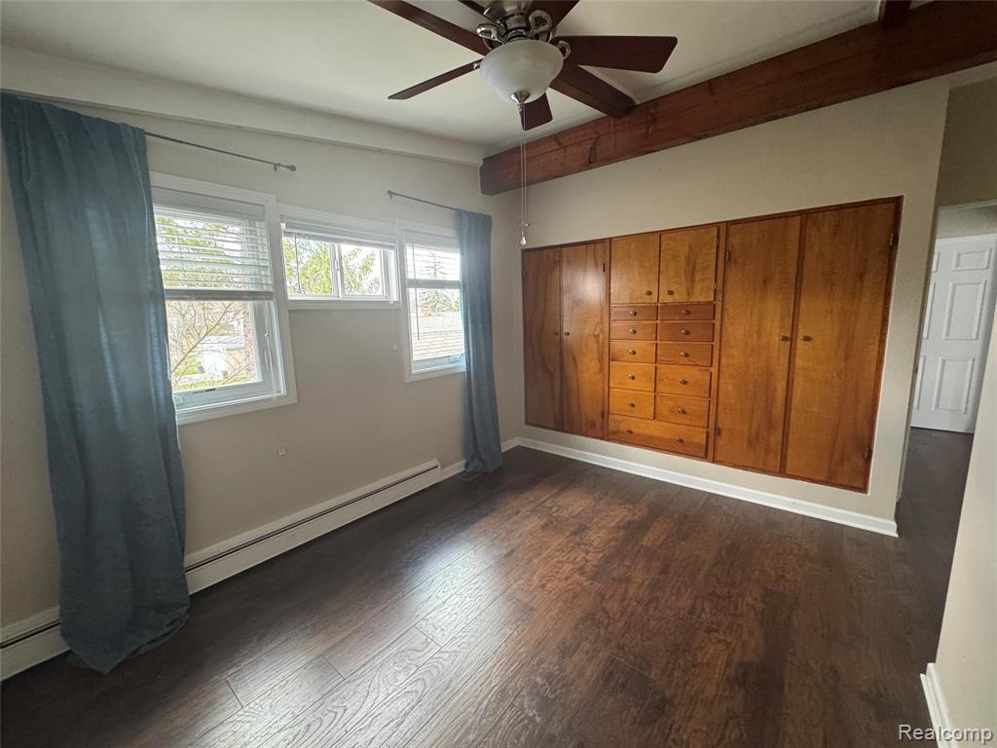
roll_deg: +2.0
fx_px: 403
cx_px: 498
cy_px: 374
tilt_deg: -9.2
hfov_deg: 102.1
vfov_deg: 85.7
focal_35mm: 14
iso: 250
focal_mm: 2.22
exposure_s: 1/60
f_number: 2.2
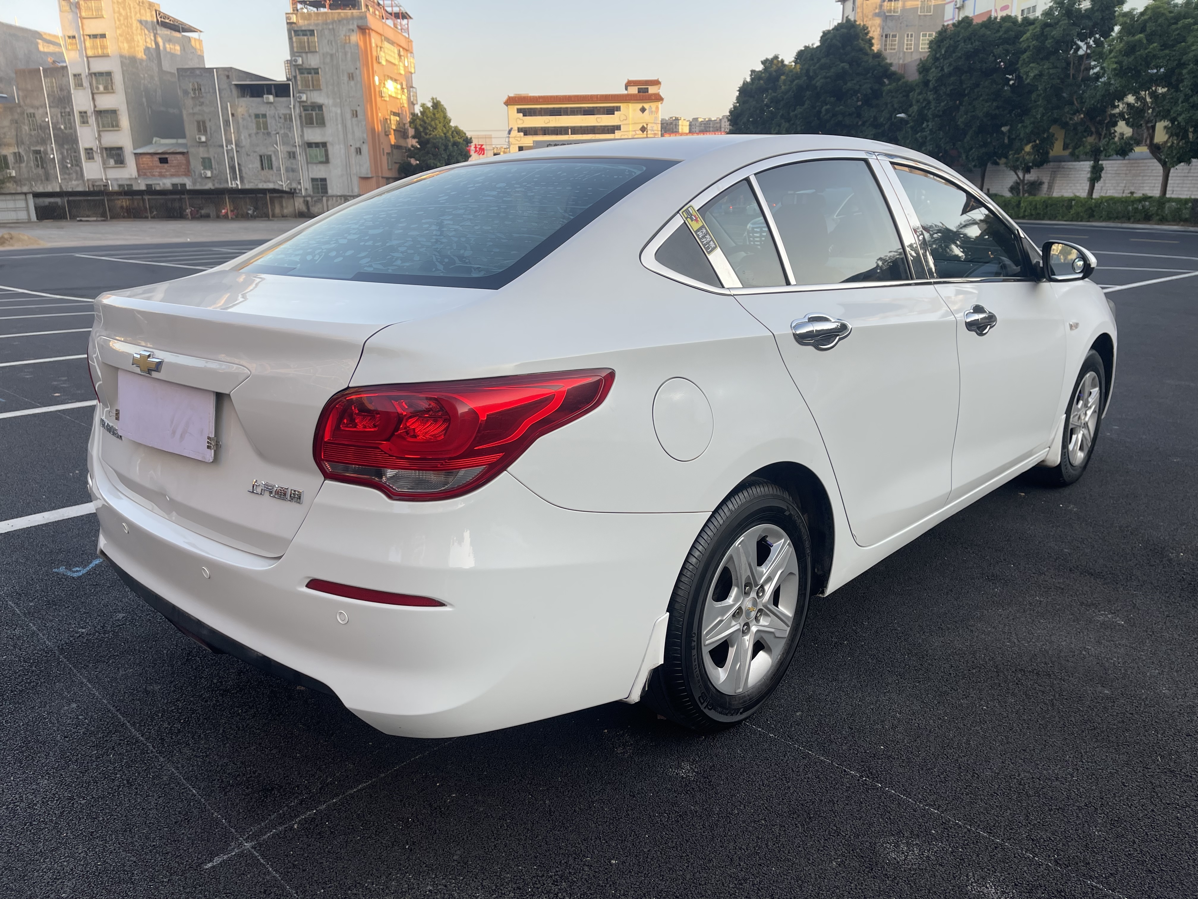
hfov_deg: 69.4
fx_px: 865
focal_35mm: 25
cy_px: 450
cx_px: 599
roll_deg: +0.5
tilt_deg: -16.9
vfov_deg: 54.9
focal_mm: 5.1
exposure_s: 1/488
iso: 32
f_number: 1.6
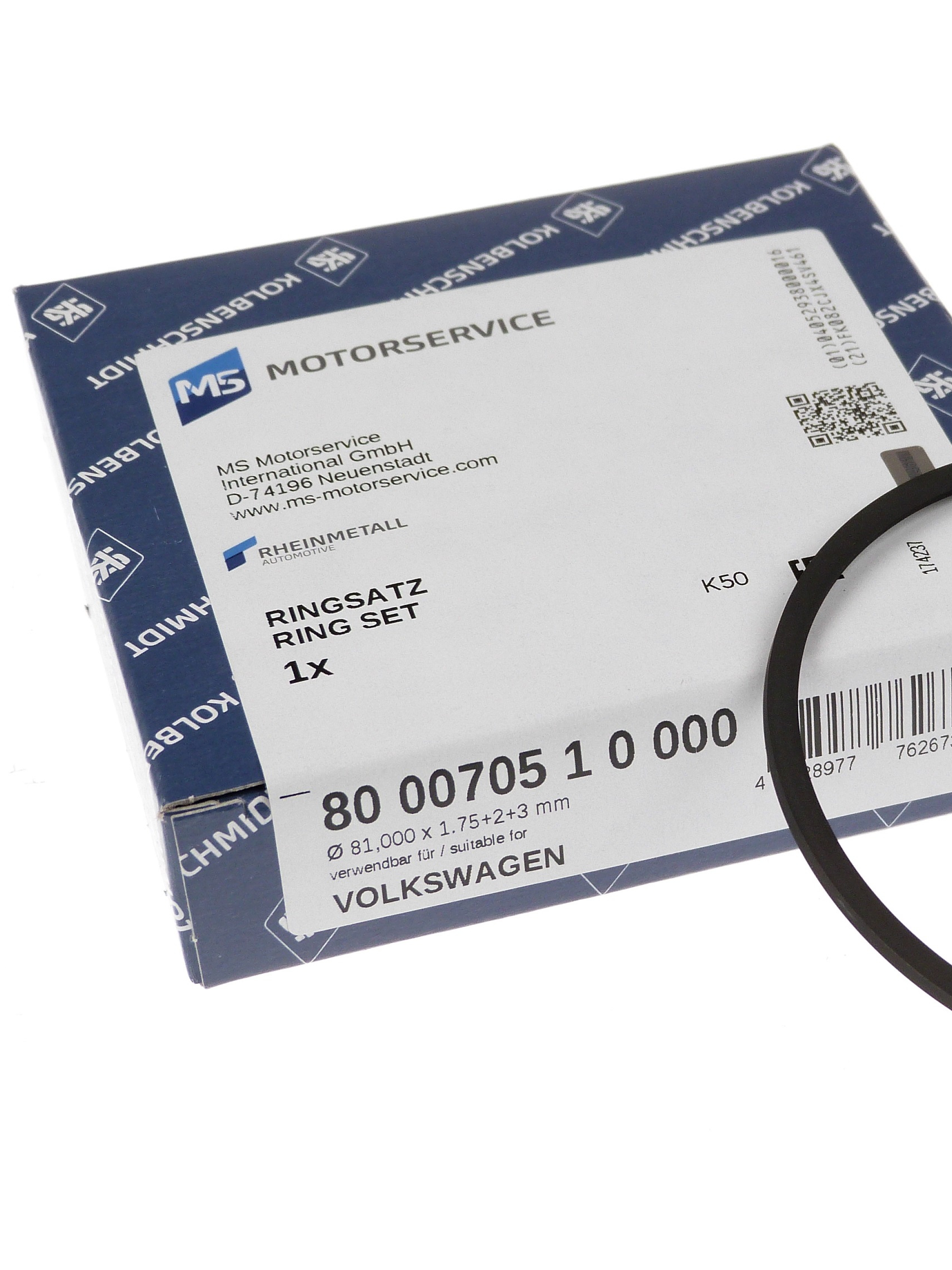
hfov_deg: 14.0
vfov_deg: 18.7
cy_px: 661
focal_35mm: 105
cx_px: 805
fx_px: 3851
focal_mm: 13.5
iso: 100
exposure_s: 1/100
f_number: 3.3
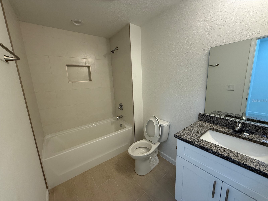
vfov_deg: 85.7
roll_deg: +3.2
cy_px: 100
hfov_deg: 102.1
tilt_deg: -11.6
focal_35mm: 14
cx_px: 134
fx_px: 108
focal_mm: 2.22
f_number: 2.2
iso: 160
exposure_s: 1/120
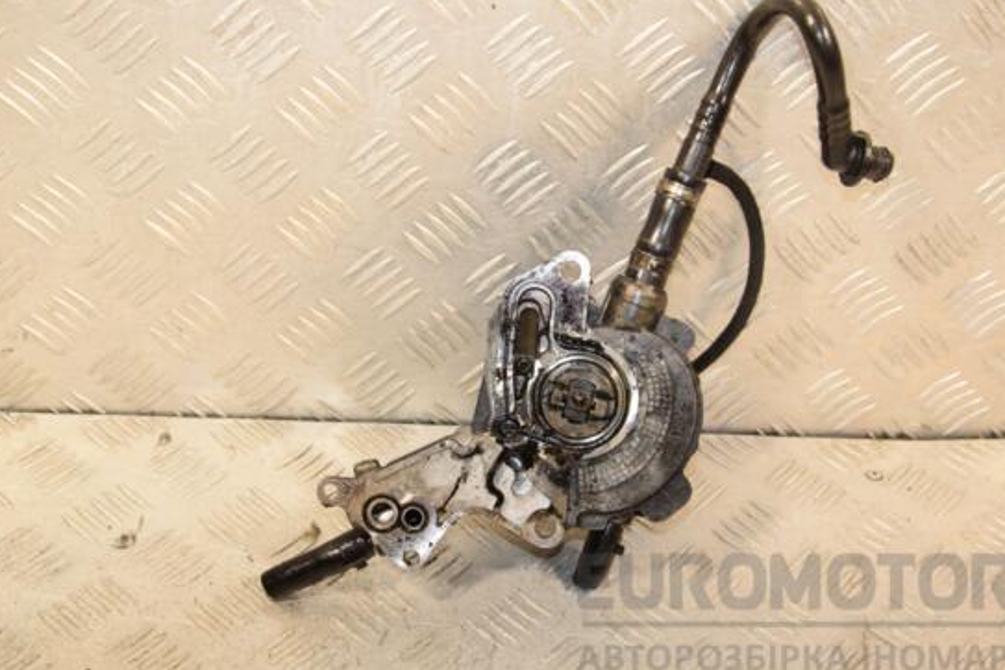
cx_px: 542
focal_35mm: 63
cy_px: 335
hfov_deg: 31.9
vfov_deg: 21.6
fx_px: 1759
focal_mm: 38
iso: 1600
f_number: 6.3
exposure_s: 1/200
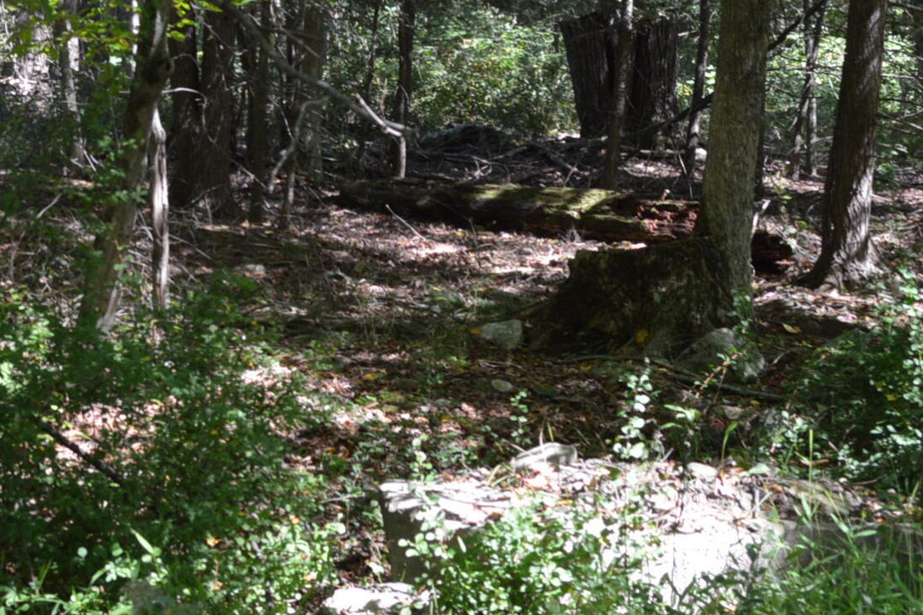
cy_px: 84
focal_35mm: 82
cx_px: 57
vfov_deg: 16.5
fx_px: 2102
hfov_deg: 23.9
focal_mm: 20
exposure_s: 1/125
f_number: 5.6
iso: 400
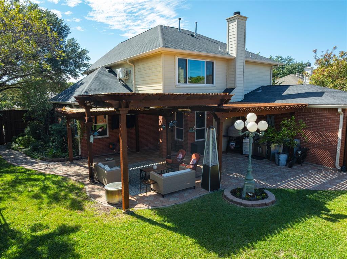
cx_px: 174
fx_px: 240
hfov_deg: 71.6
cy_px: 130
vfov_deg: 56.7
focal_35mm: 24
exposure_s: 1/160
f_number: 7.1
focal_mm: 12.29
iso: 100
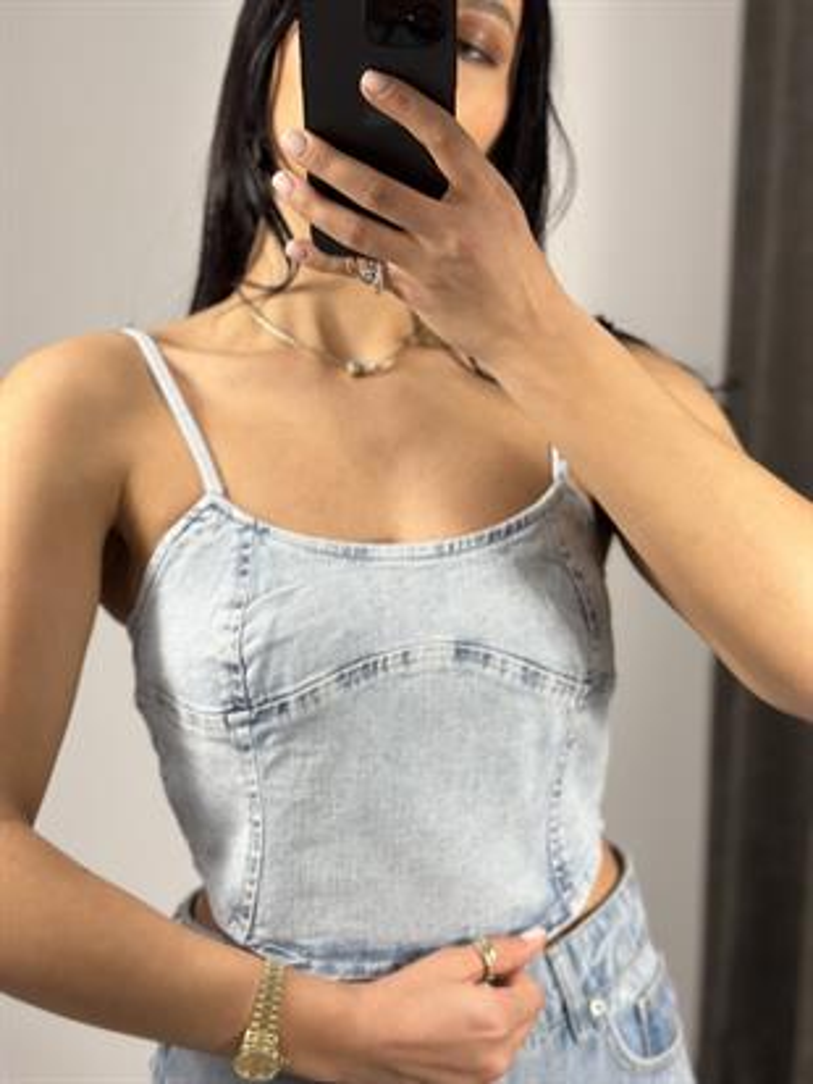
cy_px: 542
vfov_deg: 39.6
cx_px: 406
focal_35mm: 48
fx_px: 1502
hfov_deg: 30.3
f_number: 1.78
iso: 100
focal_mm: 6.86
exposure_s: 1/100
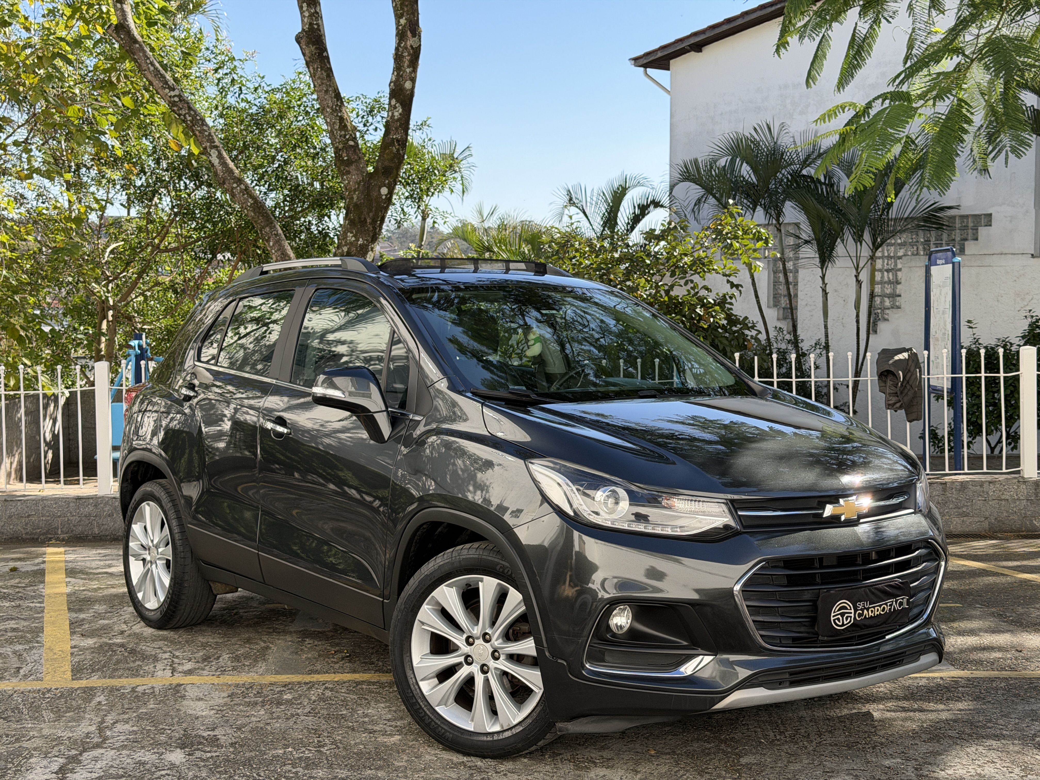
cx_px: 520
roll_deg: +0.8
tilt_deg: -4.5
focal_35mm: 48
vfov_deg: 30.3
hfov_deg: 39.7
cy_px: 390
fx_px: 1442
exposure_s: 1/1285
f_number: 1.78
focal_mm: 6.76
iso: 100
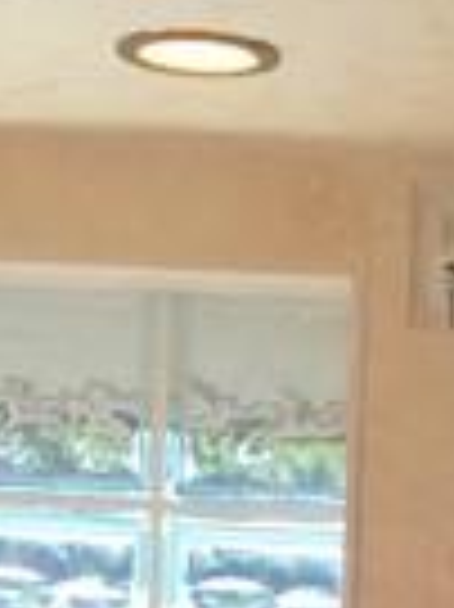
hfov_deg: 6.7
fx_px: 3853
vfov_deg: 7.8
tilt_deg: -9.9
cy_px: 1842
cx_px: 490
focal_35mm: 220
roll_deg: -3.3
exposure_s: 1/234
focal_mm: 4.15
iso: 32
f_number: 2.2
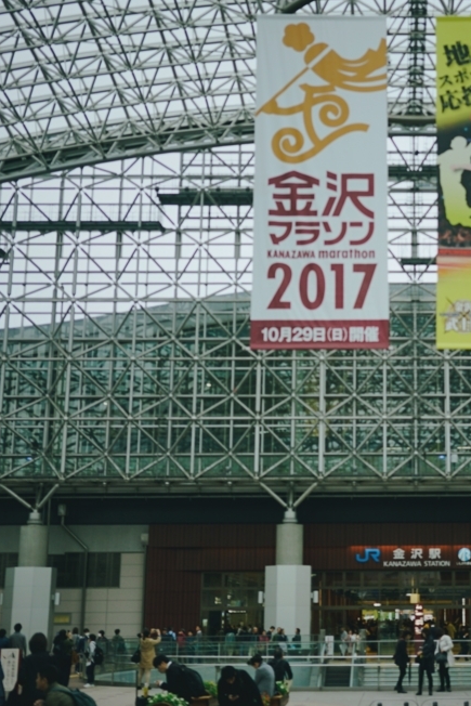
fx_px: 1079
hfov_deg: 23.9
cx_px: 426
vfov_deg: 36.2
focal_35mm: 55
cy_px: 347
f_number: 2.8
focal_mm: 35
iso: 100
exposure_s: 1/125
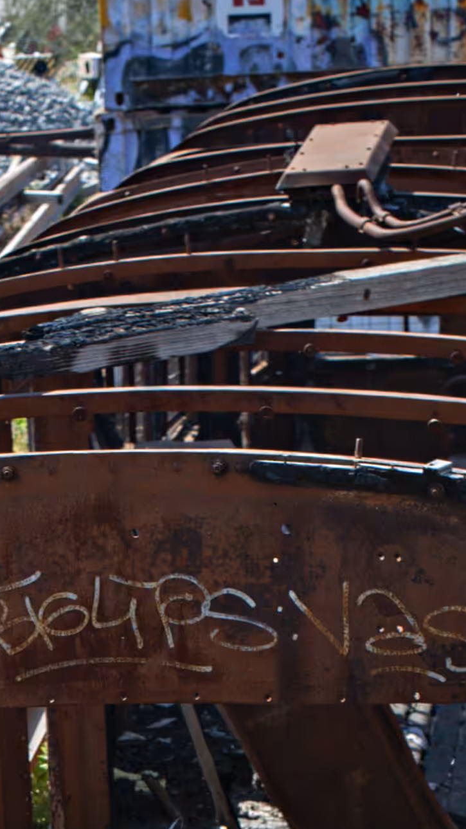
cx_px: 10
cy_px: 1284
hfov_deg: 9.9
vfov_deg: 16.1
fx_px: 2658
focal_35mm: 121
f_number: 8
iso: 640
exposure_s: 1/640
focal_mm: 35
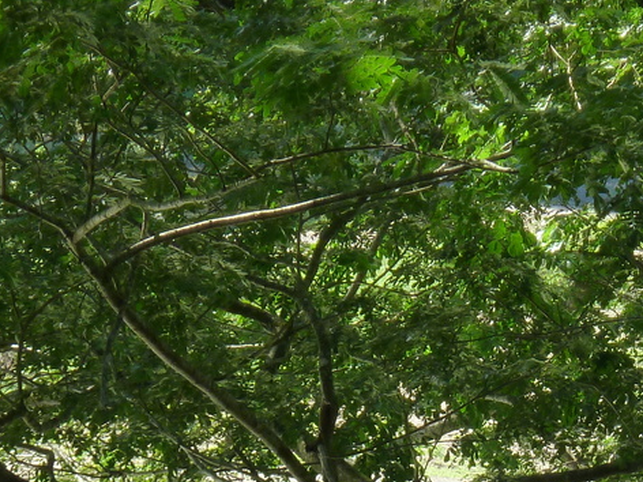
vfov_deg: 4.3
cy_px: 560
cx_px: 670
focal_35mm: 348
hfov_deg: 5.7
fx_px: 6464
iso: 125
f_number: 4.5
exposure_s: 1/125
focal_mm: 22.5
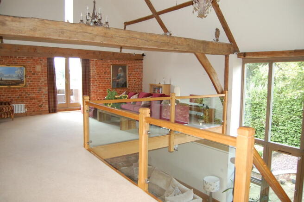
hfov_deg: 67.4
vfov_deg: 47.8
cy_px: 101
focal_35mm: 27
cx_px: 152
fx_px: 228
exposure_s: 1/60
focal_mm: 18
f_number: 3.5
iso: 400
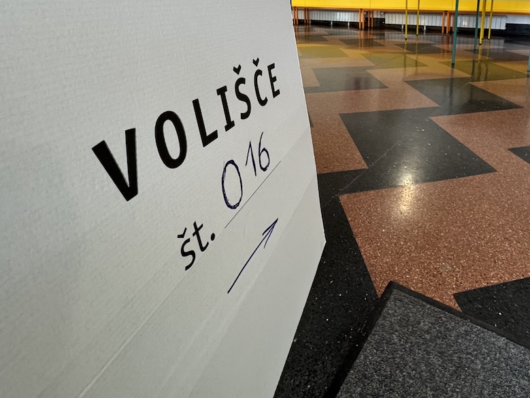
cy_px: 76
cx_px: 359
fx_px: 352
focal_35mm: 23
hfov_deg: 71.4
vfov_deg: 54.6
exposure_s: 1/100
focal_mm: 2.22
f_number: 2.2
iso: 250
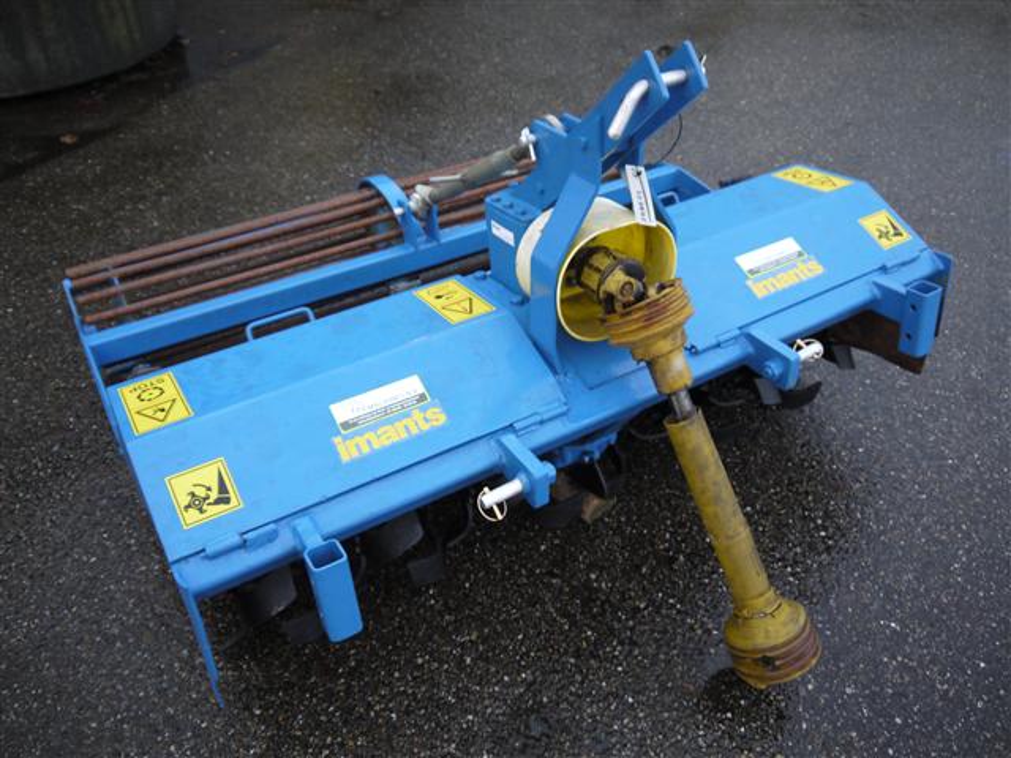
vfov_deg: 46.8
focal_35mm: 30
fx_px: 876
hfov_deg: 60.0
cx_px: 506
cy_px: 379
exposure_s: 1/50
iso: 400
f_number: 3.5
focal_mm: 15
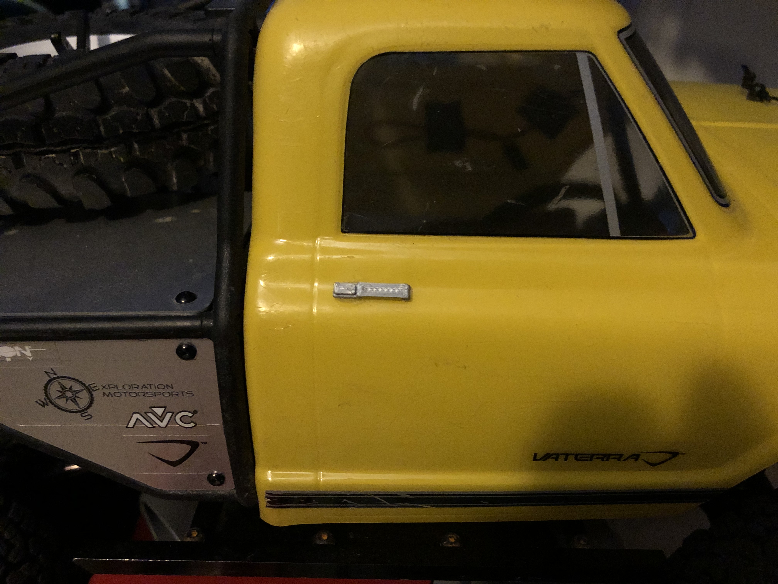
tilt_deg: -29.2
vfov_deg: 49.7
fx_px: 629
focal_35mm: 28
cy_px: 292
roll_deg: -0.1
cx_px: 389
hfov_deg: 63.4
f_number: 1.8
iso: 200
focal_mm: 3.99
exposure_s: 1/4
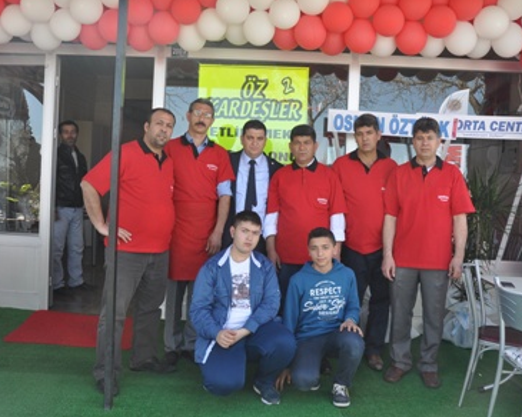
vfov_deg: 39.2
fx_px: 587
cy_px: 206
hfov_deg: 47.9
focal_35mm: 38
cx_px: 265
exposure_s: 1/125
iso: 250
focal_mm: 22
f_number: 5.6
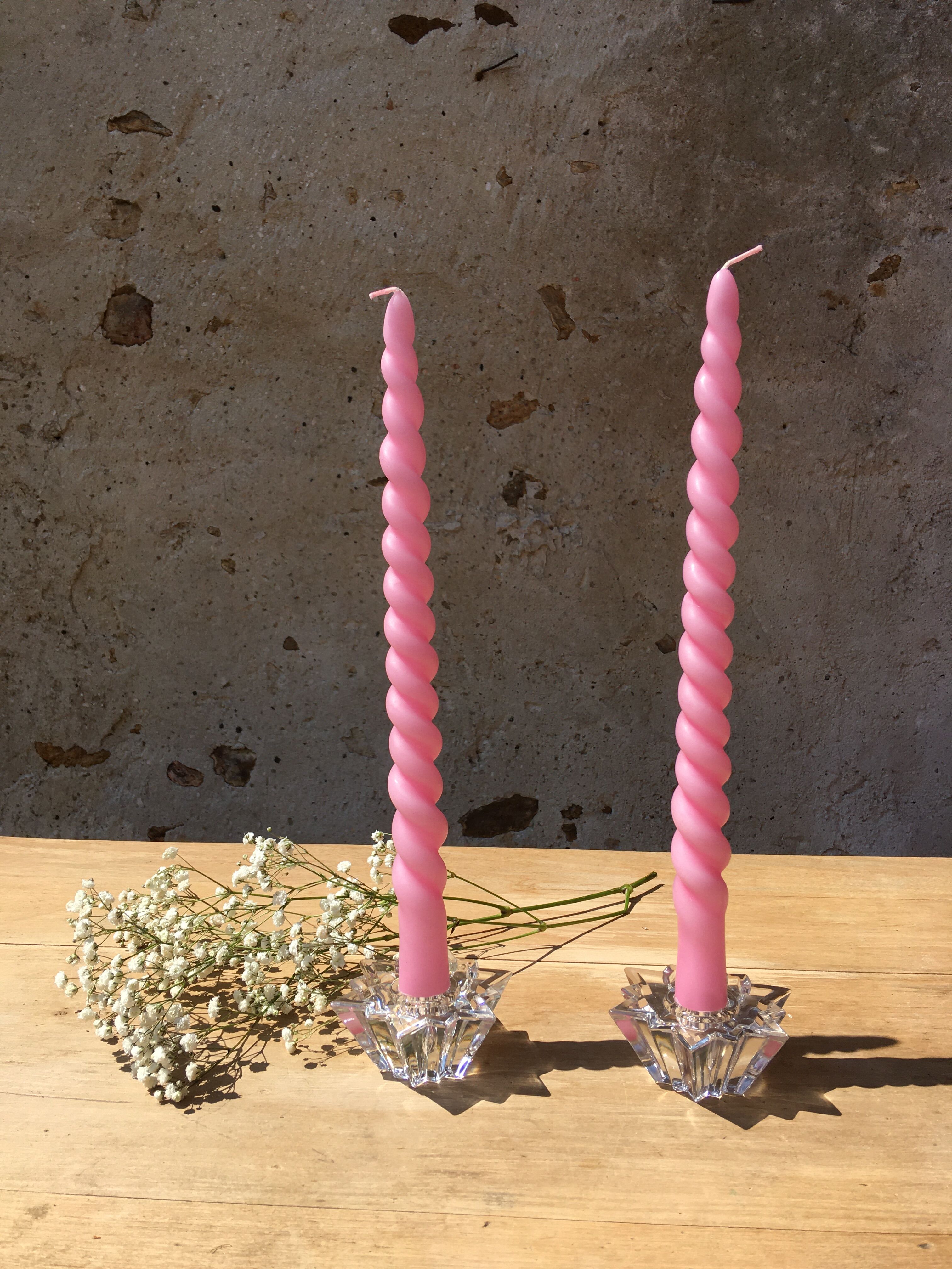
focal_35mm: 29
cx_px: 476
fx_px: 1063
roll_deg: +0.0
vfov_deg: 61.7
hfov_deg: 48.2
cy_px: 634
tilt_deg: -9.1
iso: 25
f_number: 2.2
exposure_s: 1/1789
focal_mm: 4.15
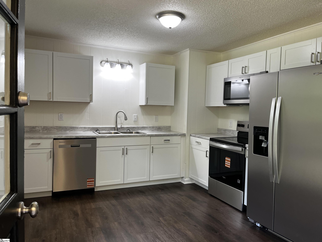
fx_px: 242
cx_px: 161
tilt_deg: -2.9
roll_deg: -1.4
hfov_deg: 67.3
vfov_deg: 53.1
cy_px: 121
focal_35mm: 26
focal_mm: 5.1
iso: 100
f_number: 1.6
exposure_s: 1/120
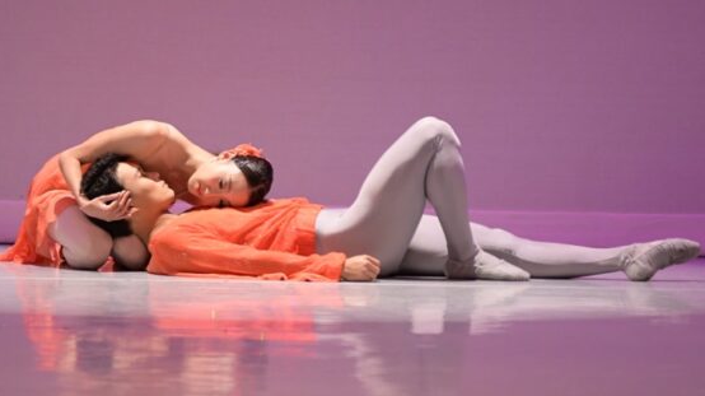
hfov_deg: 7.4
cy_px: 177
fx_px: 5429
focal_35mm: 291
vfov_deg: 4.2
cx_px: 367
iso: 3200
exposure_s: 1/500
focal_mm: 175
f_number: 2.8
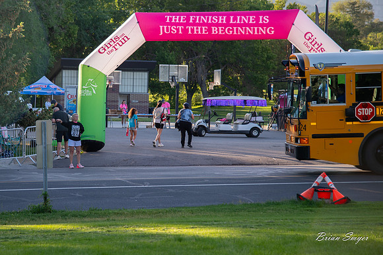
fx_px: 1430
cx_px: 130
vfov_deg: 10.2
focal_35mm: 135
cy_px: 128
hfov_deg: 15.2
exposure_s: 1/640
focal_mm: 95
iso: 250
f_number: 4
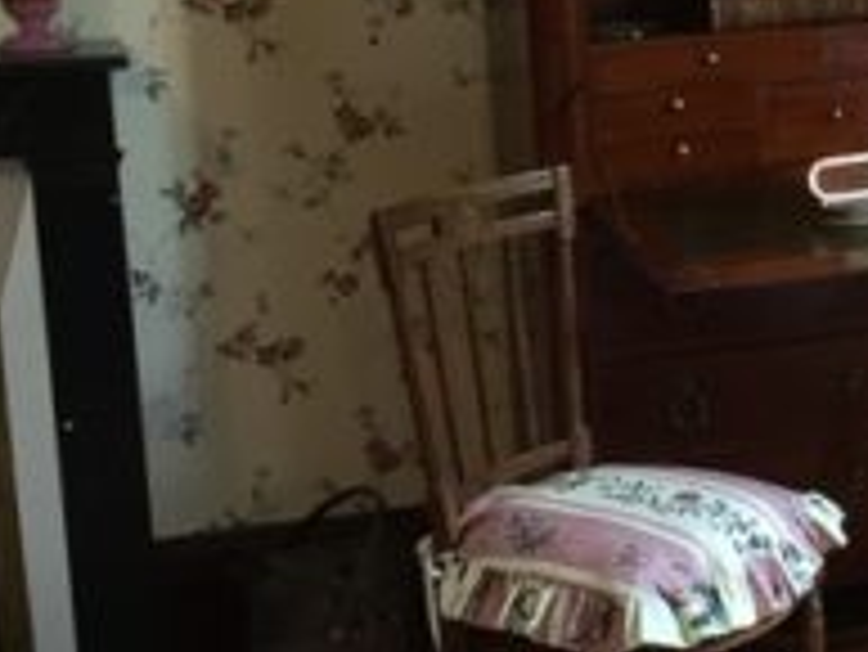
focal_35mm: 96
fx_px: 2409
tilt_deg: -11.2
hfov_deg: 19.0
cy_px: 225
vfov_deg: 15.4
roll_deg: +0.7
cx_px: 1115
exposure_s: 1/30
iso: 64
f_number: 2.2
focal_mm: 4.15
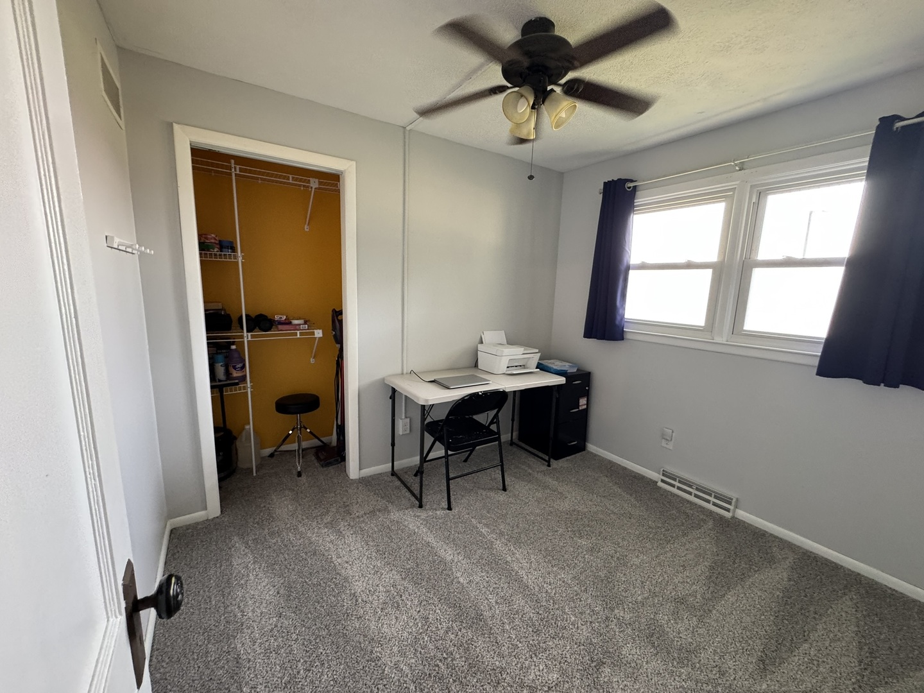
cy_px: 346
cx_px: 462
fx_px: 374
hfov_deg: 102.1
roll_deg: -1.2
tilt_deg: -11.6
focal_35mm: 14
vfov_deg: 85.7
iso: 250
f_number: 2.2
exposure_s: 1/60
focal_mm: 2.22
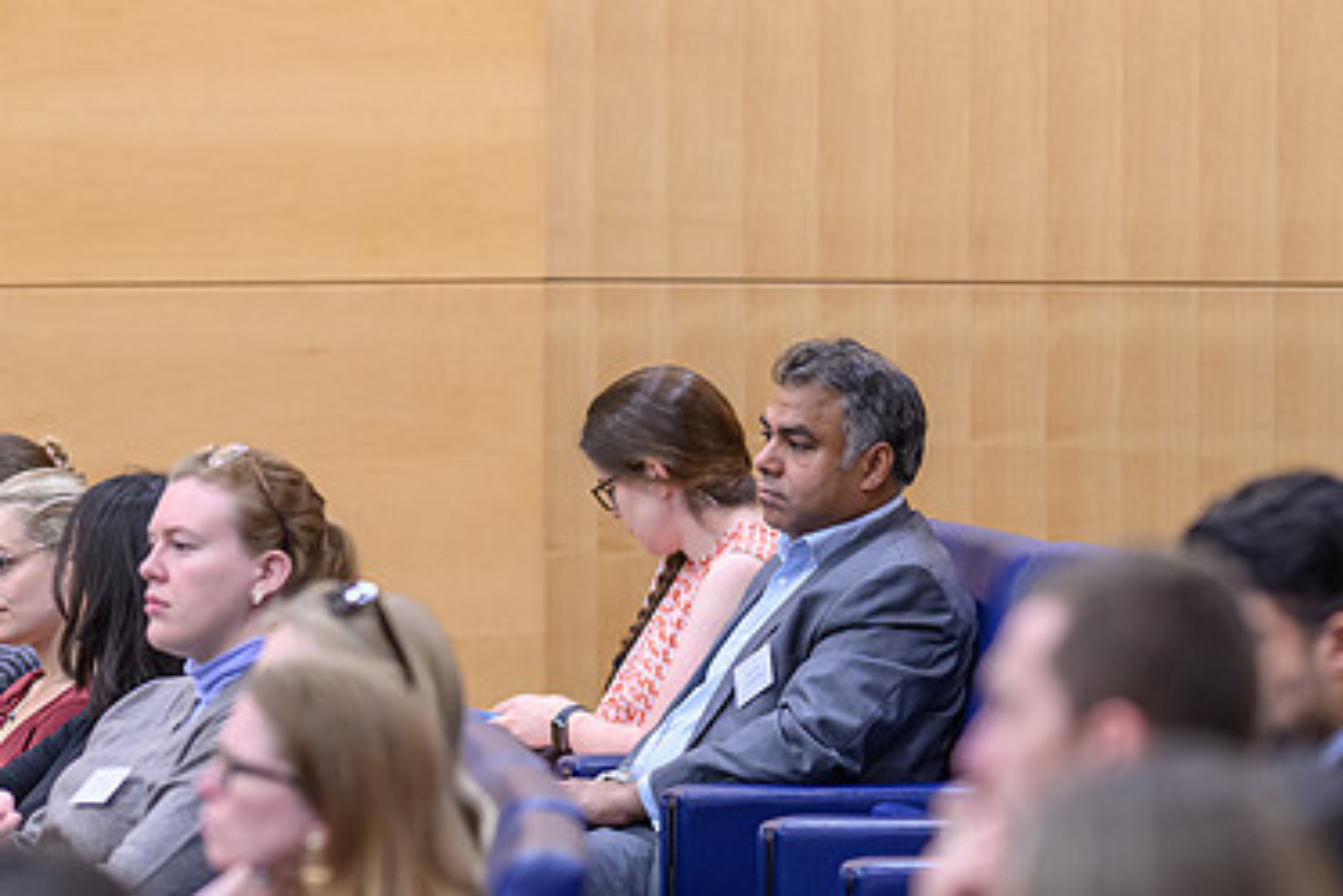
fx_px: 11904
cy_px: 561
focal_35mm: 319
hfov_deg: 6.5
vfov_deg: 4.3
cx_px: 544
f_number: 1.8
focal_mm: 135
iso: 720
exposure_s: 1/125
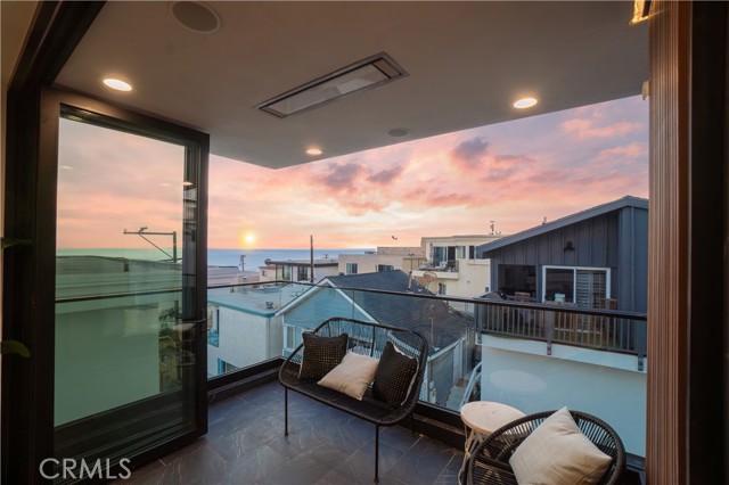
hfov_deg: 100.4
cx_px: 364
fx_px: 304
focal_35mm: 15
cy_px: 242
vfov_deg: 77.3
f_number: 9
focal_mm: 10
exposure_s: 1/30
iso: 160
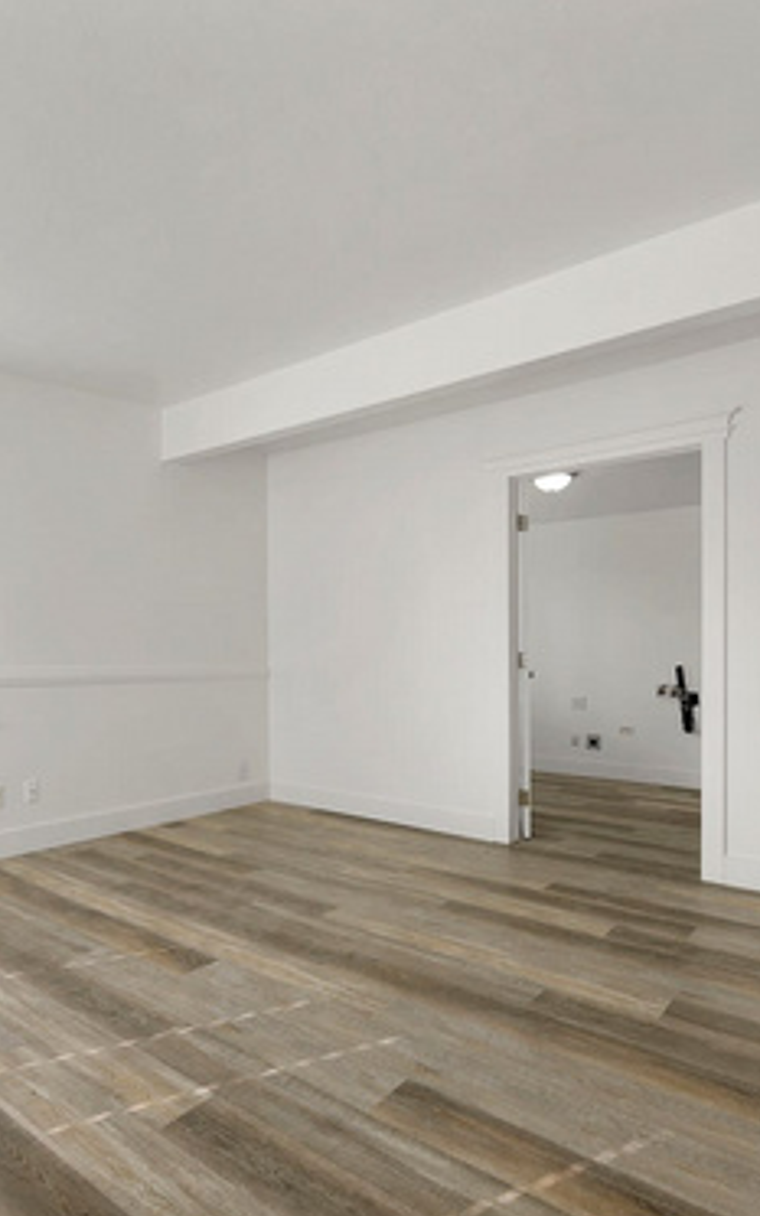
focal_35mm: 21
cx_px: 258
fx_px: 696
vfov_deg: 82.2
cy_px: 654
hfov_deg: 56.1
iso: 100
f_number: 8
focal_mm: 12
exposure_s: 1/15
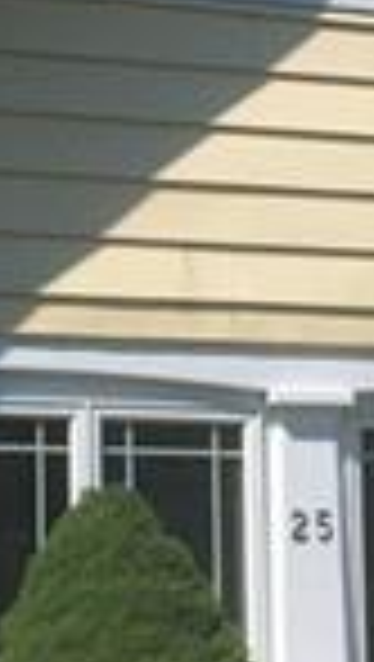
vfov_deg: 13.0
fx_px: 2901
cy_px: 302
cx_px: 410
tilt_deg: +6.6
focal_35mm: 165
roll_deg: +2.1
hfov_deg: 7.3
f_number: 2.2
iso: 25
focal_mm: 4.15
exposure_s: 1/2564
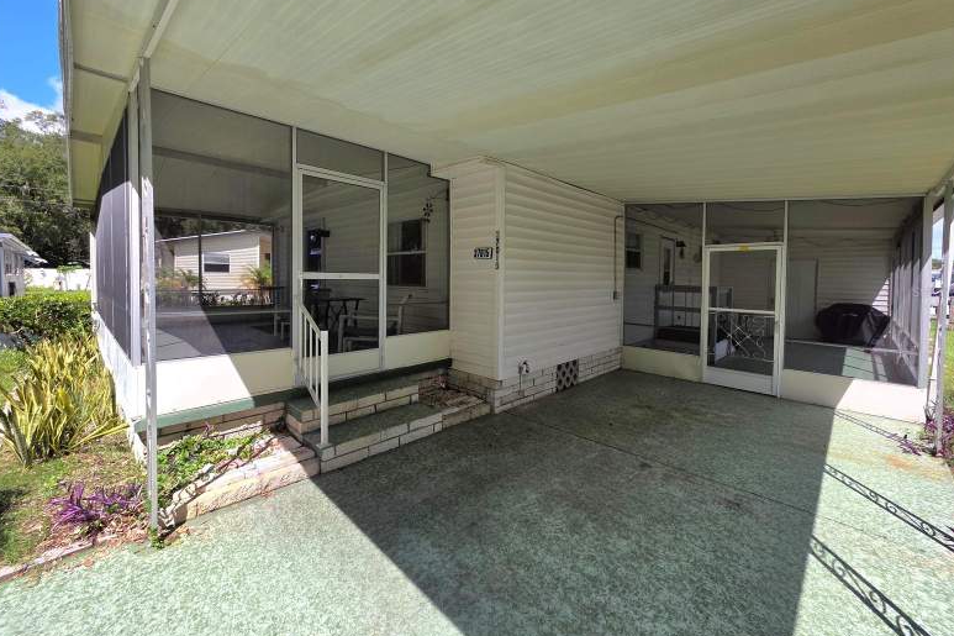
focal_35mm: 14
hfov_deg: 104.3
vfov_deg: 81.0
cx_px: 478
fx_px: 371
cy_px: 291
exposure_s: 1/1250
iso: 40
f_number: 1.9
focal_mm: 2.2
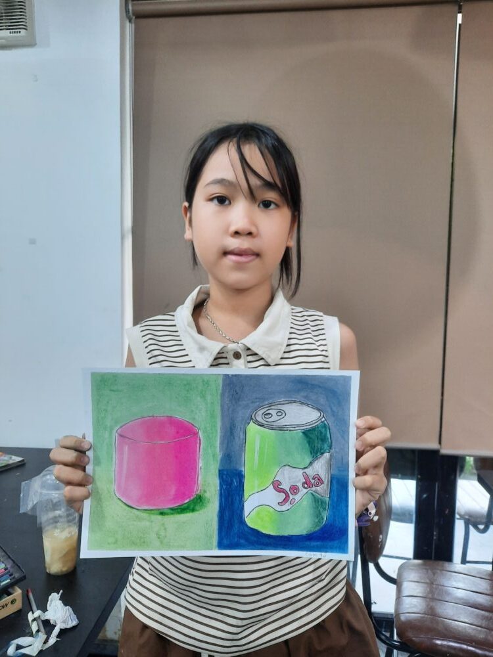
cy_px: 328
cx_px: 246
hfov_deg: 54.9
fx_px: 475
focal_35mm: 25
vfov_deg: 69.4
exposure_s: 1/50
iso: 160
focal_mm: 4.6
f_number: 2
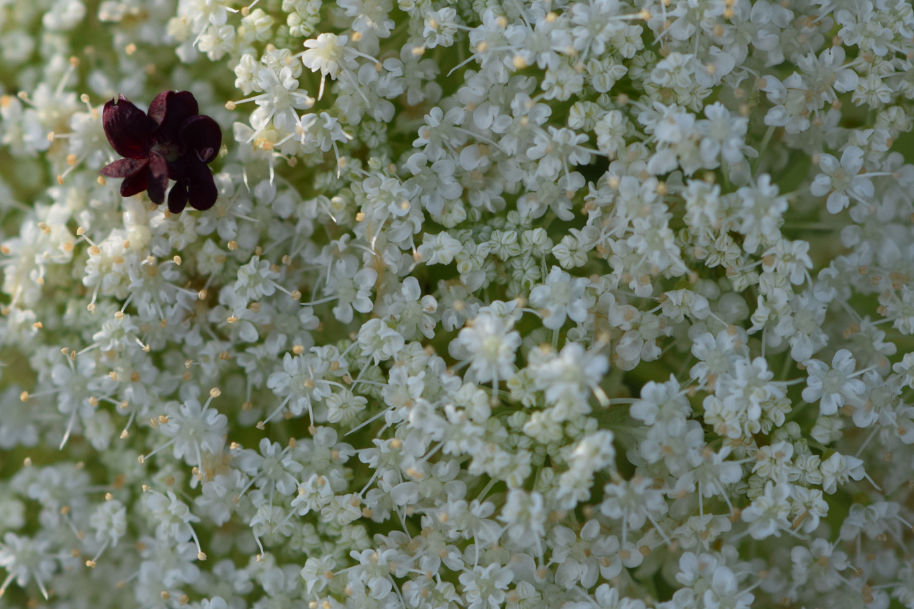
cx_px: 335
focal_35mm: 192
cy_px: 207
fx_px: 4868
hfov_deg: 10.7
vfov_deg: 7.2
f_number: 5.6
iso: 400
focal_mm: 85
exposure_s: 1/1250
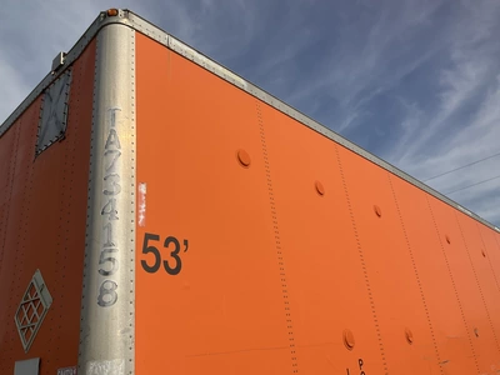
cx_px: 250
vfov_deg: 48.2
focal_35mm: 29
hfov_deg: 61.7
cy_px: 188
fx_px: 419
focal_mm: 3
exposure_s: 1/3322
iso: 25
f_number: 1.8
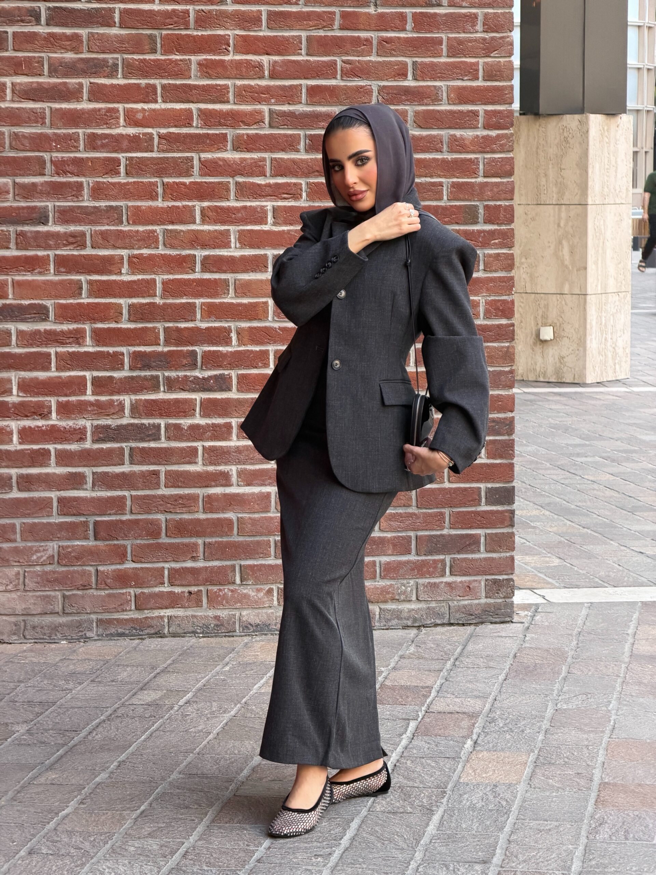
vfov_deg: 19.6
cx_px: 328
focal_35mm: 100
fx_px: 2527
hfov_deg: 14.8
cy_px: 438
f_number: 2.8
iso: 200
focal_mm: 16.89
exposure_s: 1/121
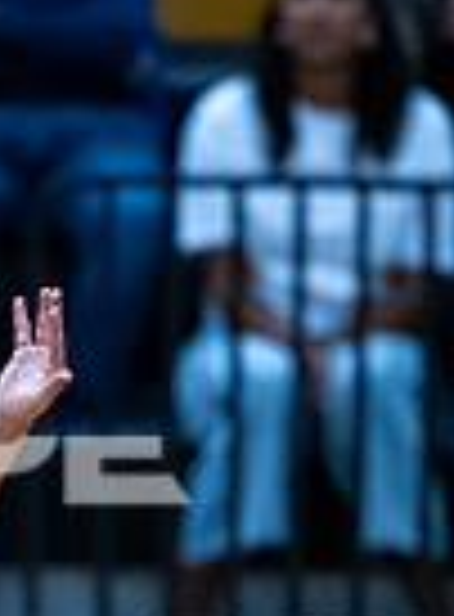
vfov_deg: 1.7
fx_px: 21112
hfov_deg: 1.2
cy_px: 740
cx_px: -31
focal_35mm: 1194
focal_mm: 200
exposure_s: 1/1600
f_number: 2
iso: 3200
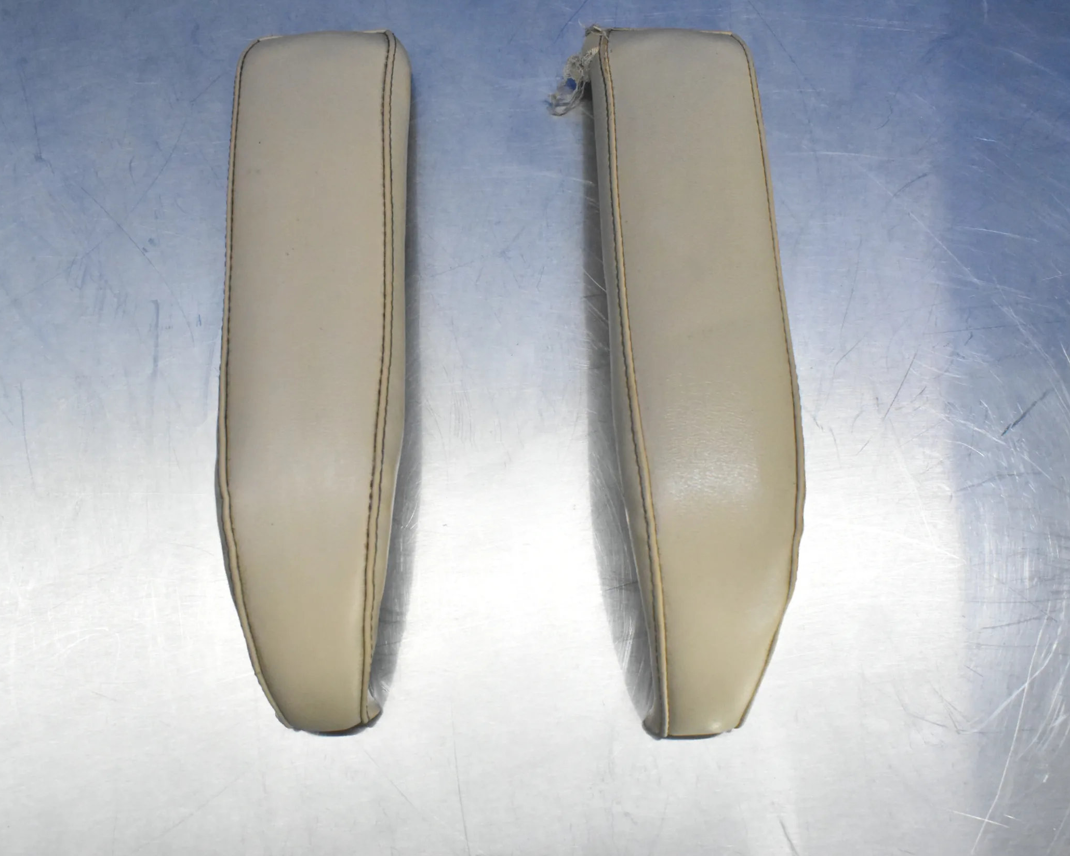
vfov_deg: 42.2
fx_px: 1108
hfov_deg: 51.5
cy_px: 414
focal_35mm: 35
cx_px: 502
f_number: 8
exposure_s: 1/160
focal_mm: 20
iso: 6400
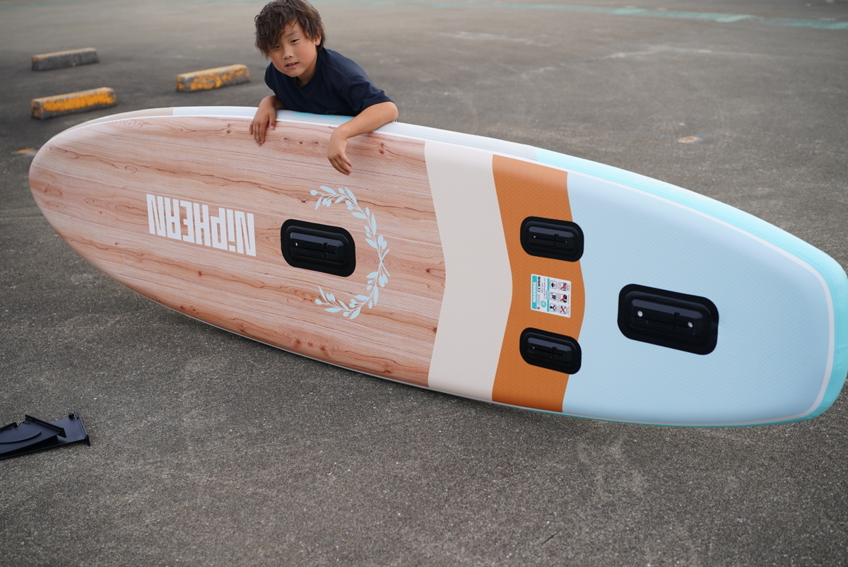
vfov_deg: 27.0
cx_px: 424
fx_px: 1179
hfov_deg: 39.6
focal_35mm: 50
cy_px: 284
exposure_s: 1/400
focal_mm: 50
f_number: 3.2
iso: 100
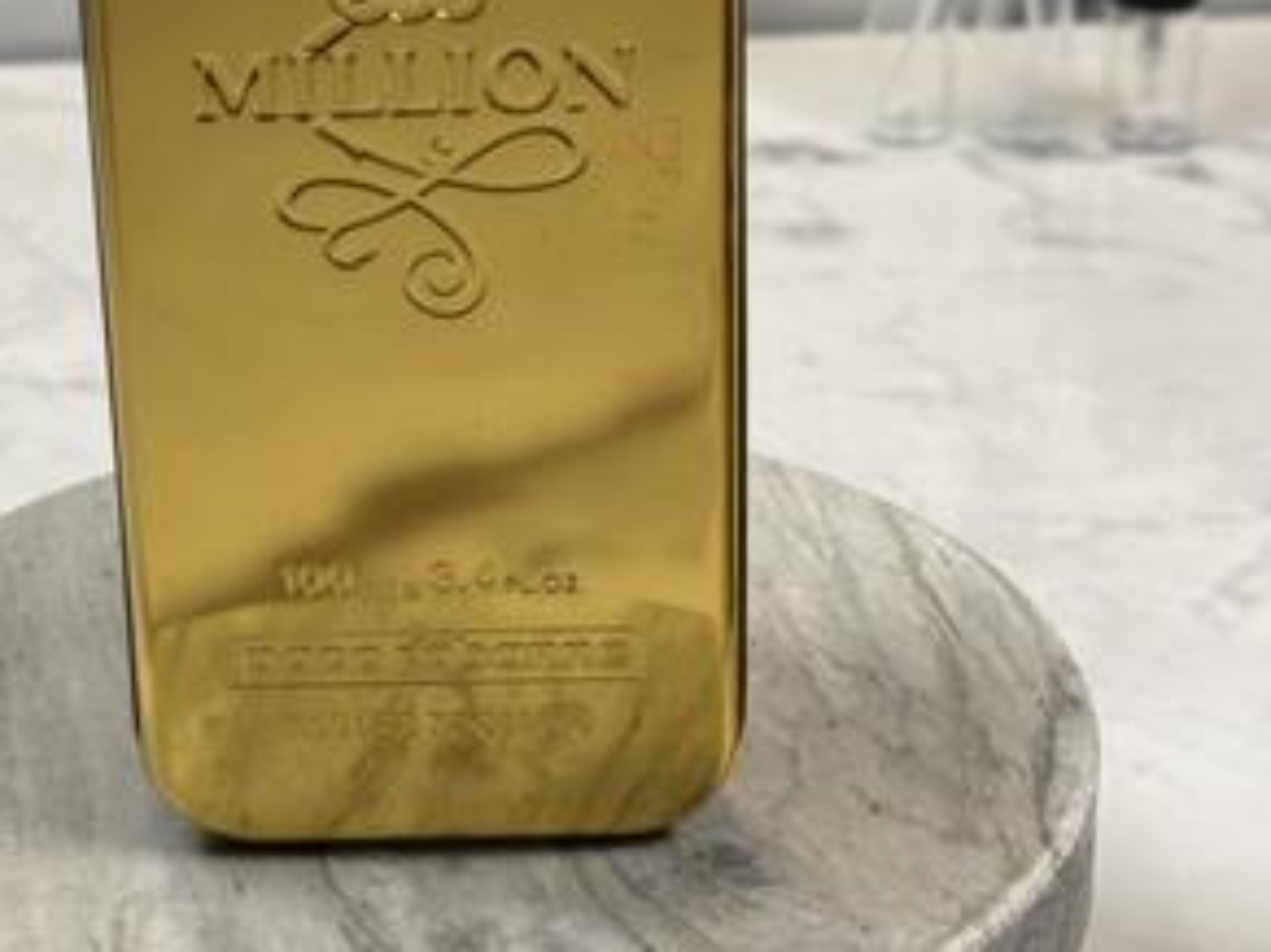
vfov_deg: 14.9
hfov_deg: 19.8
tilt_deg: -23.6
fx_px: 3633
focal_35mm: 99
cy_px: 279
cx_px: 406
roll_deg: +0.9
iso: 50
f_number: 1.78
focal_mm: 6.76
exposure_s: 1/120
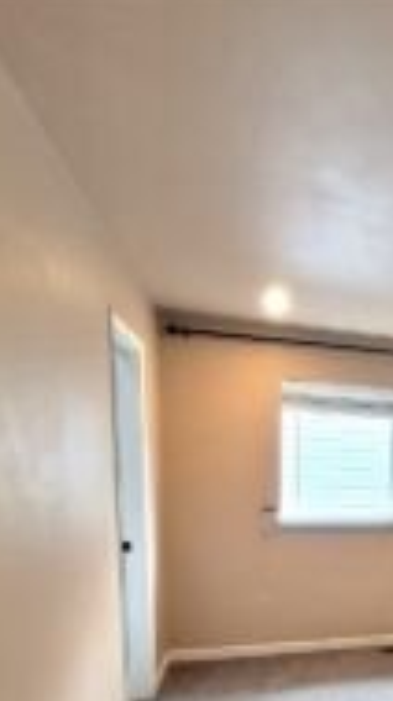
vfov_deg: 60.5
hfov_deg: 31.5
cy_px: 534
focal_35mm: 30
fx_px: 557
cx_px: 489
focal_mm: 1.74
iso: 100
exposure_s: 1/60
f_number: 2.2
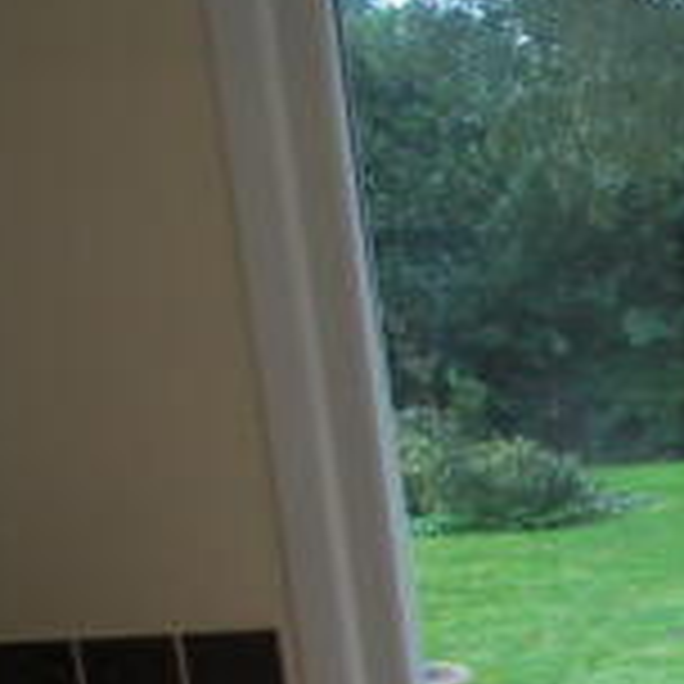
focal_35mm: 55
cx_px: 1134
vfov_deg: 29.6
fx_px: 1230
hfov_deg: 22.6
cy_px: 630
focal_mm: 10
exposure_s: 1/60
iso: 400
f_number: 4
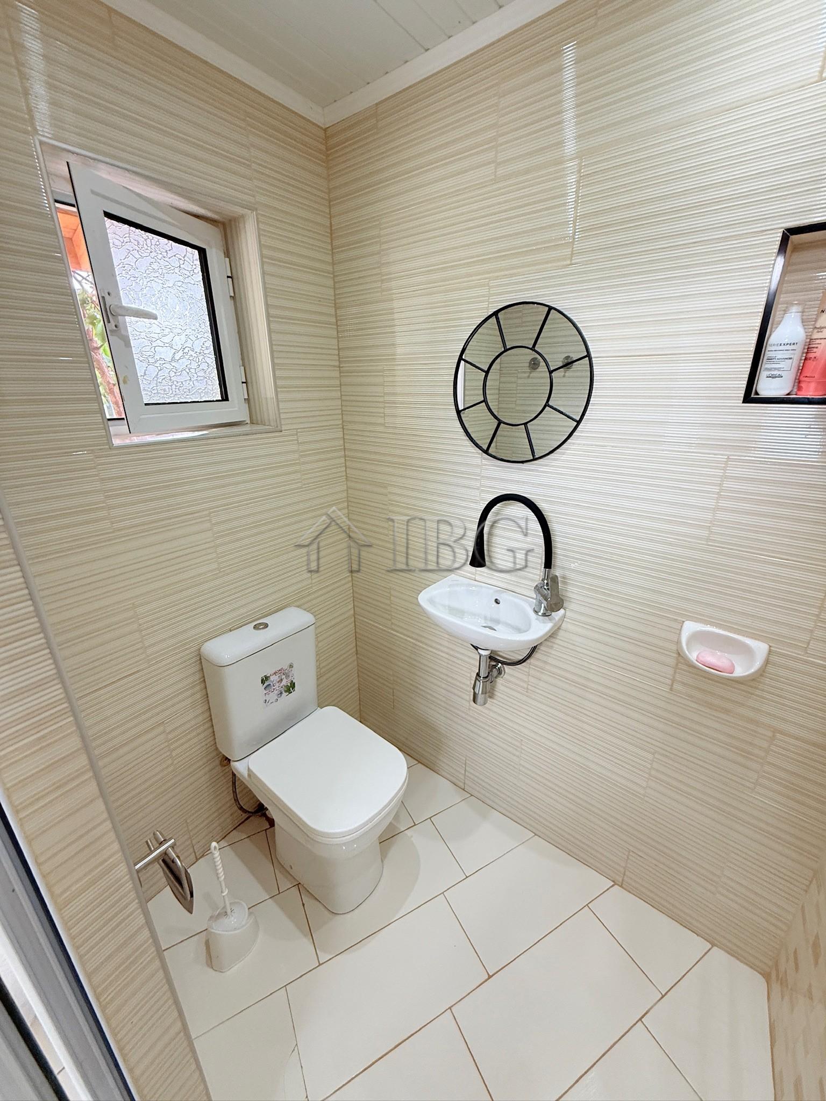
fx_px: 445
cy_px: 550
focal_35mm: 14
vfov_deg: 102.1
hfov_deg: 85.7
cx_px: 413
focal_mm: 2.22
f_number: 2.2
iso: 250
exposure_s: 1/100
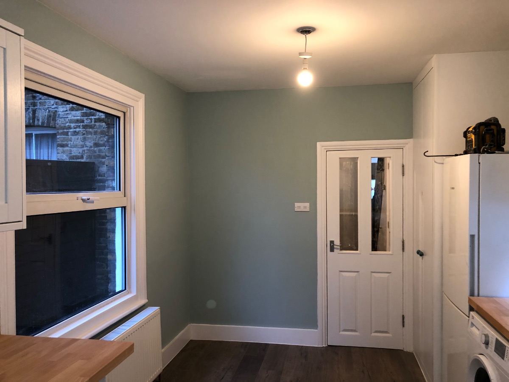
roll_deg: -0.1
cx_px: 254
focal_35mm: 28
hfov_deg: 63.4
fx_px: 412
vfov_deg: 49.7
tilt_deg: -1.1
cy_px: 191
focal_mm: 3.99
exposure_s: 1/17
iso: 64
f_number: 1.8
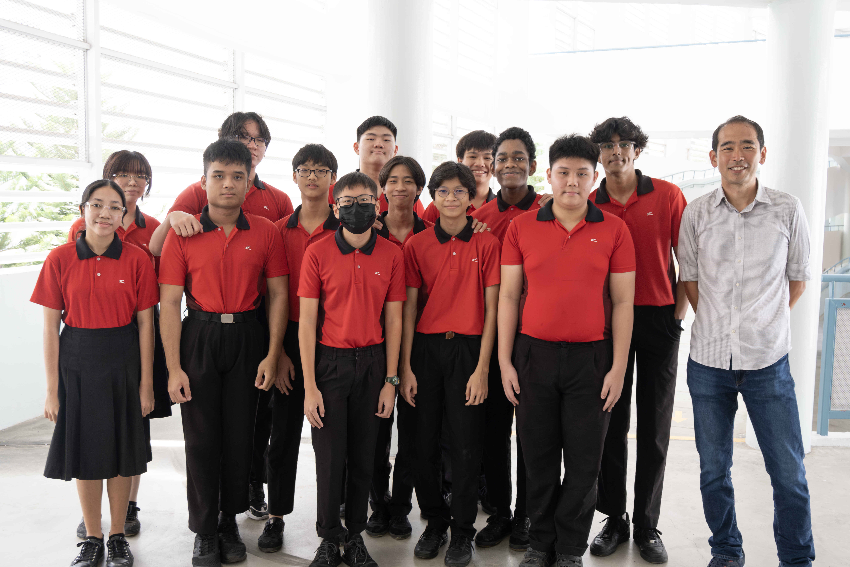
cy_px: 284
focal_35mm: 36
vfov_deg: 36.9
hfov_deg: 53.1
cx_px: 425
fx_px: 850
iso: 800
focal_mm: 24.2
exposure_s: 1/100
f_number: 4.4
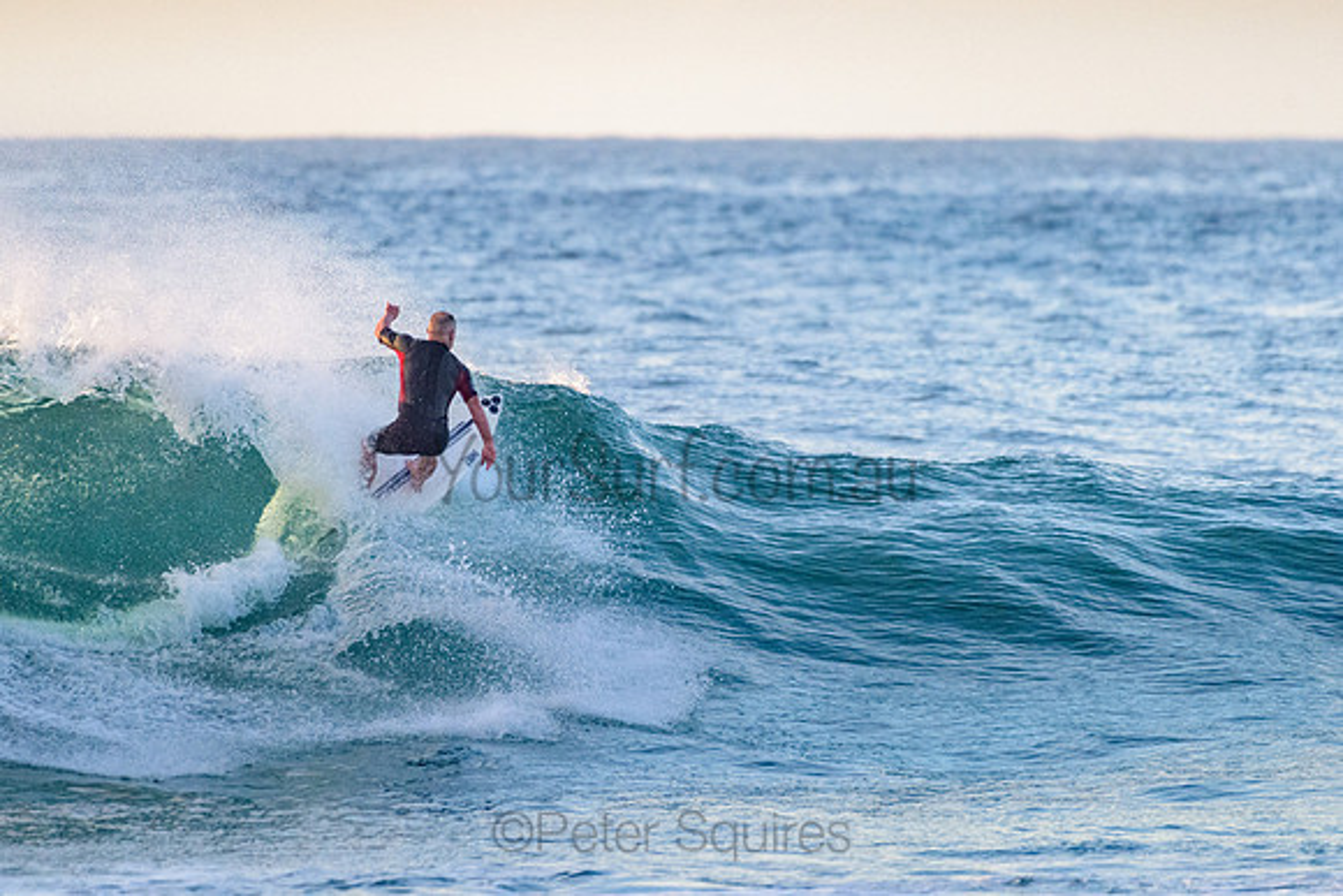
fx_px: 22845
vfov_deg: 2.2
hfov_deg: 3.4
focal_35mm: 612
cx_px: 690
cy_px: 348
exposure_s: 1/2000
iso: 2800
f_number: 5.6
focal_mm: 500
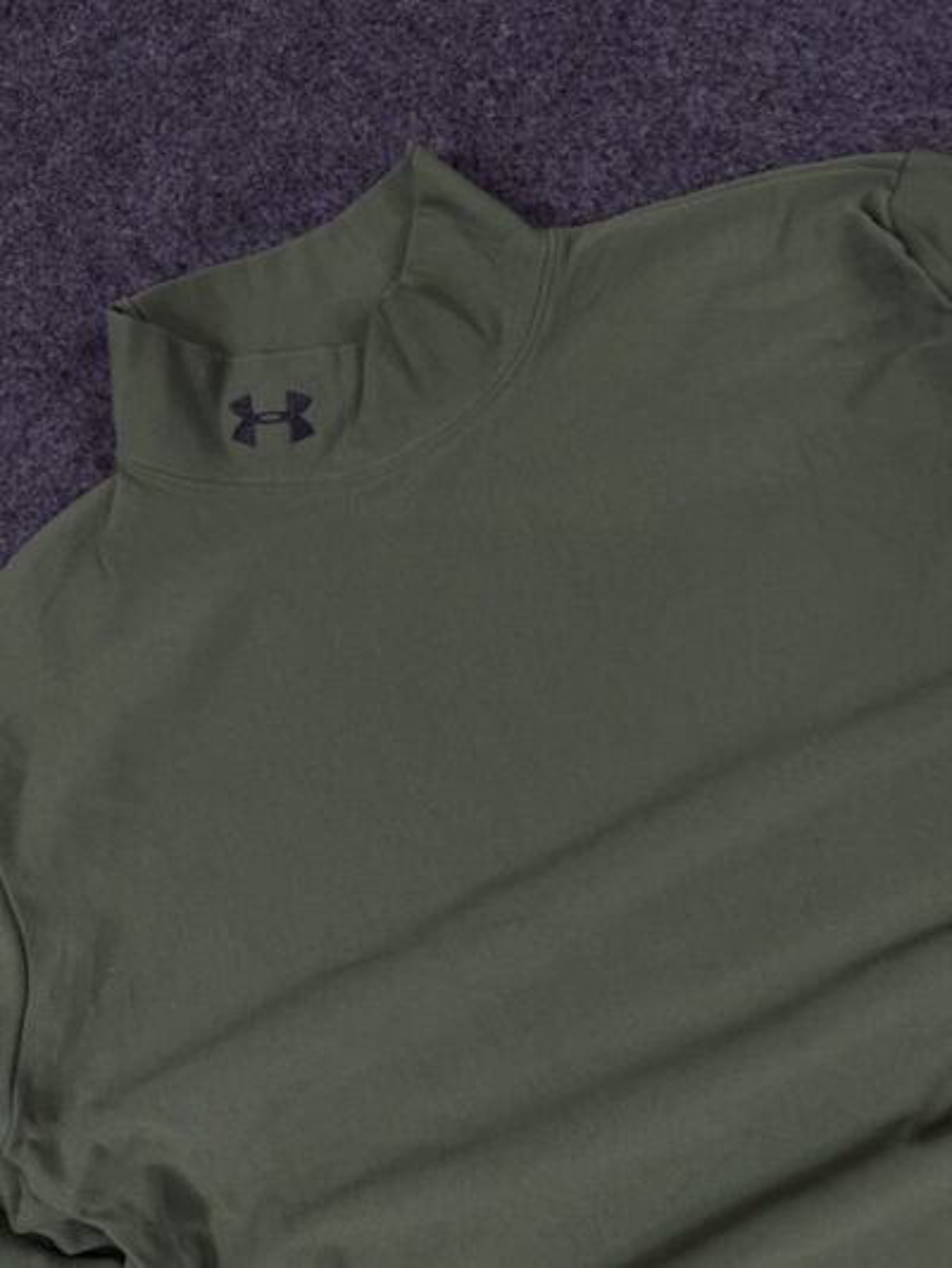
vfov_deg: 71.6
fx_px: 880
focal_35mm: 24
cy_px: 634
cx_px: 476
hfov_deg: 56.8
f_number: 1.78
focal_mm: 6.76
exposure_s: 1/100
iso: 100
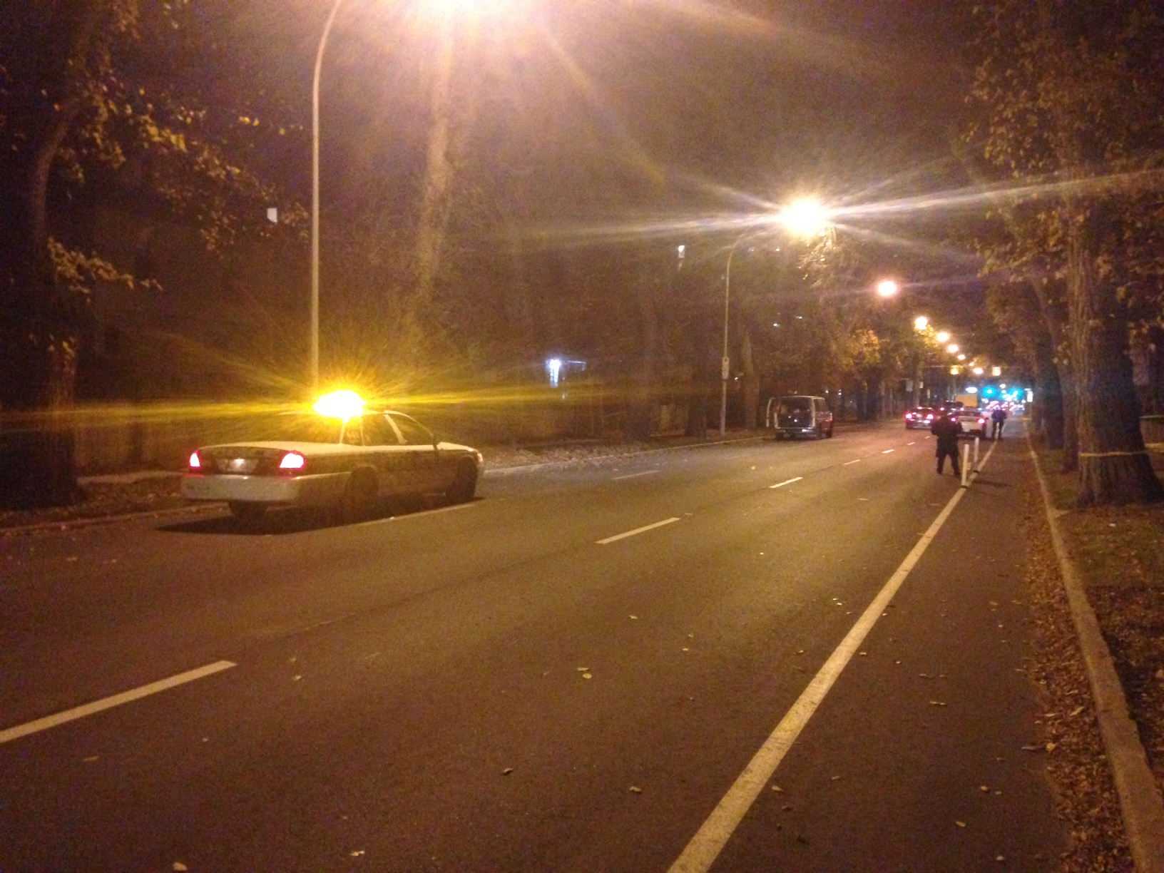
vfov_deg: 42.9
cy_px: 436
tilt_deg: -1.1
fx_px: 1110
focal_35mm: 33
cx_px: 582
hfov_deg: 55.4
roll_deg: -2.7
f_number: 2.4
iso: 800
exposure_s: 1/15
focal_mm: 4.12
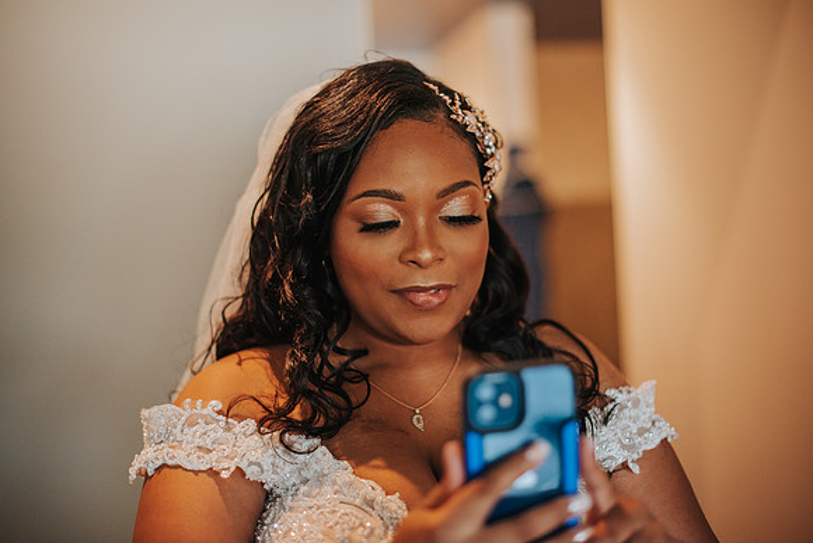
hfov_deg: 39.6
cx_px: 406
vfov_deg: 27.0
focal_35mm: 50
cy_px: 272
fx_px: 1129
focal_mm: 50
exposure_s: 1/320
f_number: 1.8
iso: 640
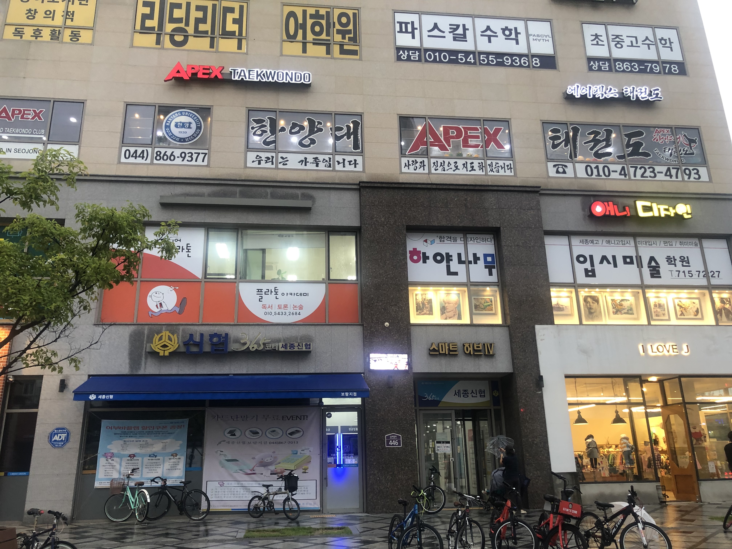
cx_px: 366
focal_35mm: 28
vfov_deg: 49.7
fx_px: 592
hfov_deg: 63.4
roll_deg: +1.4
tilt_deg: +16.6
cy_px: 274
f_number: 1.8
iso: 40
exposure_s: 1/24
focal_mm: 4
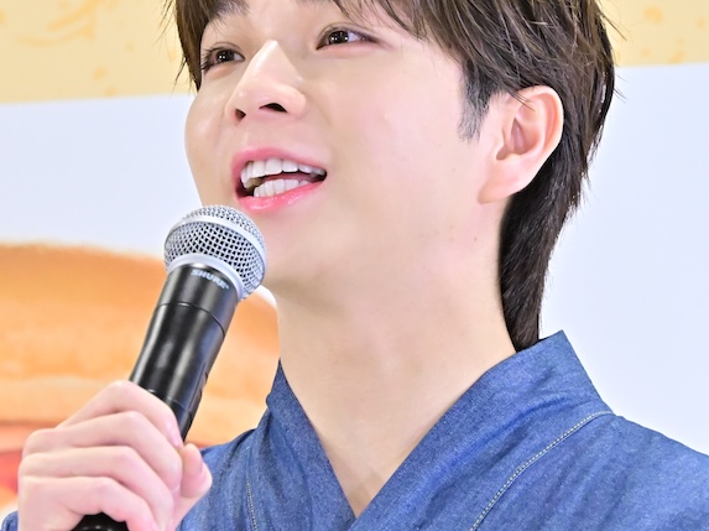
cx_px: 354
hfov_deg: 4.3
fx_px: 9518
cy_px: 177
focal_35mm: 465
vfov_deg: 3.2
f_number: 6.3
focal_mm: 185
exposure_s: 1/160
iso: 4000
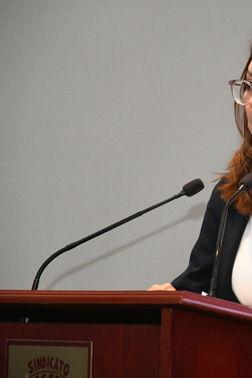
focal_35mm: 336
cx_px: 289
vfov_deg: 6.1
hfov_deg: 4.1
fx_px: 3529
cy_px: 179
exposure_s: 1/125
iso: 5000
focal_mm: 140
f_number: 5.6
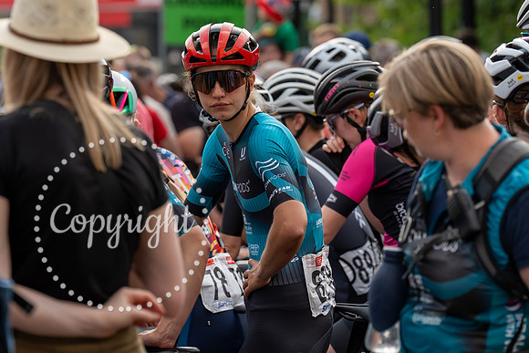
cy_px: 124
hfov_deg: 9.7
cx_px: 239
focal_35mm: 211
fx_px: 3108
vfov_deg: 6.5
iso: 500
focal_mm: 163
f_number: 4.5
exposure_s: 1/1250
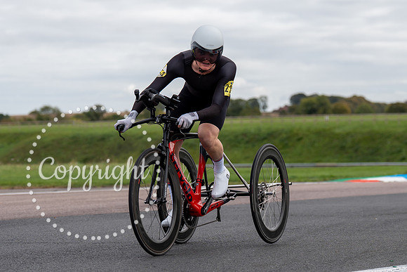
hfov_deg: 16.2
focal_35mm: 127
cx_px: 211
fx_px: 1433
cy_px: 128
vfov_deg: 10.8
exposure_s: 1/1000
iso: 125
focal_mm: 87
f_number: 3.5
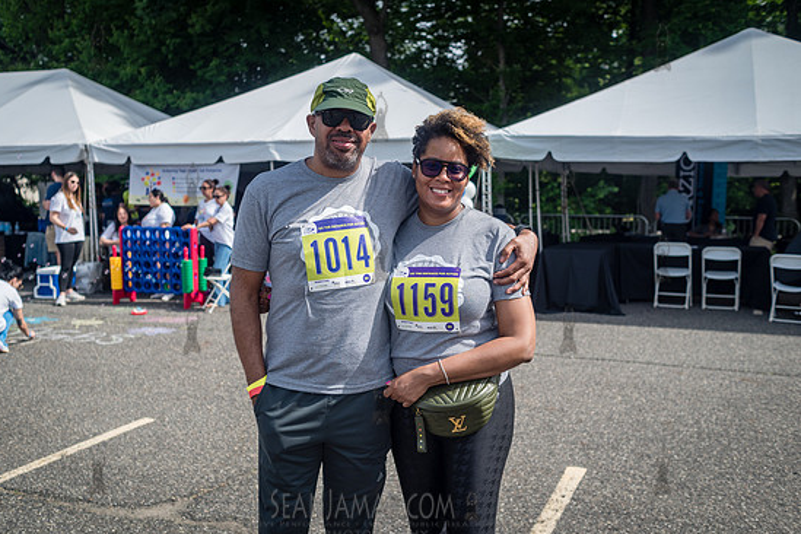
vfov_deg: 35.9
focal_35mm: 37
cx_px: 379
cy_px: 258
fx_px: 823
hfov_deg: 51.9
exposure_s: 1/1600
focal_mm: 35
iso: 200
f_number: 4
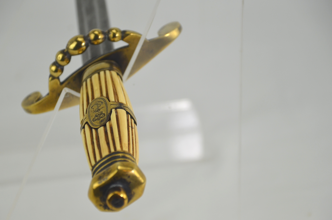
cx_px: 155
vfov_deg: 7.1
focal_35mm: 192
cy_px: 122
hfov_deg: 10.7
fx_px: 1767
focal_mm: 112
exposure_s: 1/400
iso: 400
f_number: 5.6
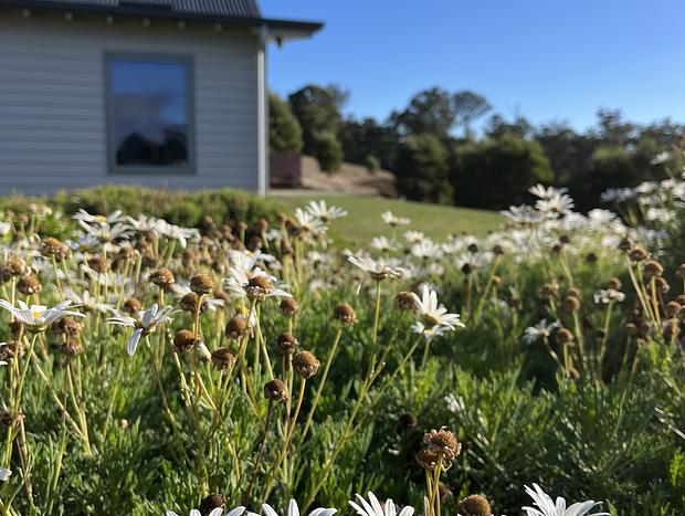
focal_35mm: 26
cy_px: 258
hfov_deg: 67.2
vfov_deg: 53.2
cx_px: 342
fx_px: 515
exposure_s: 1/2179
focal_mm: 5.1
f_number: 1.6
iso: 50
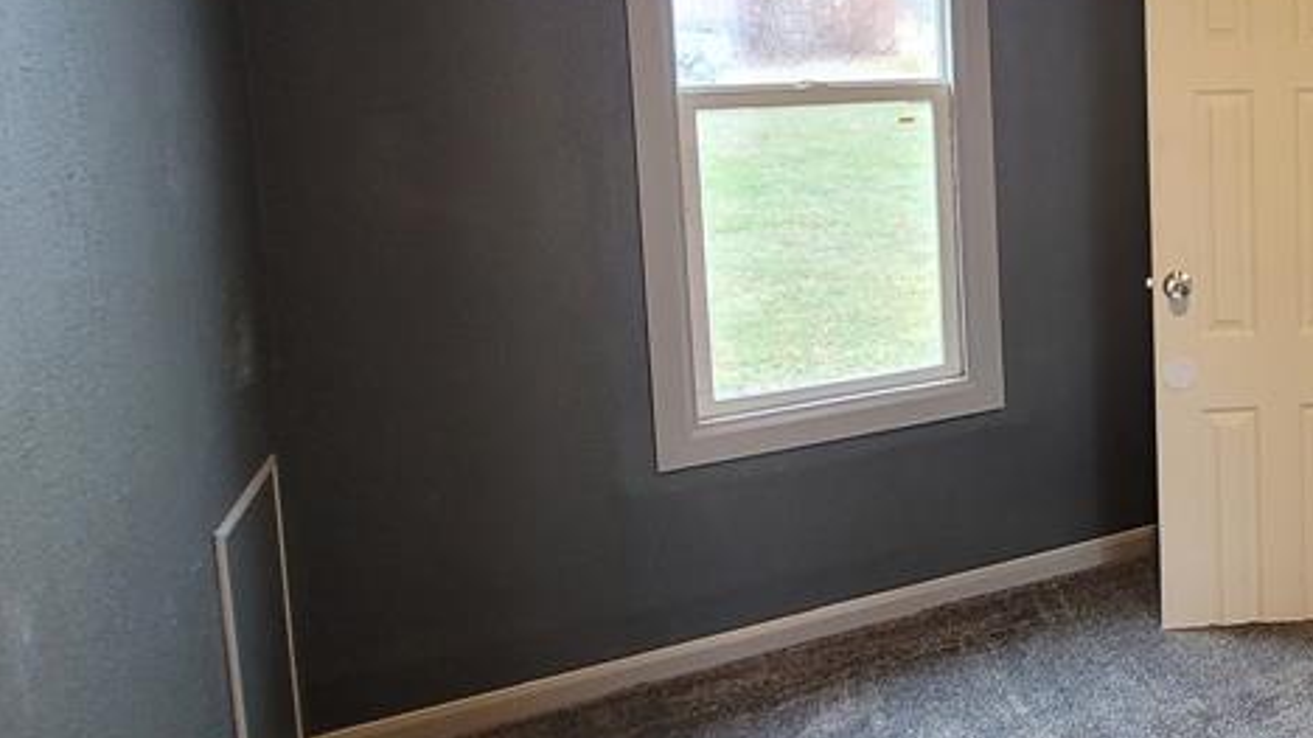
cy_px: 140
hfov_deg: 52.4
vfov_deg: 36.4
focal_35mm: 31
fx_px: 1079
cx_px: 1254
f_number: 2.2
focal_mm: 2.2
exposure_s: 1/40
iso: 320
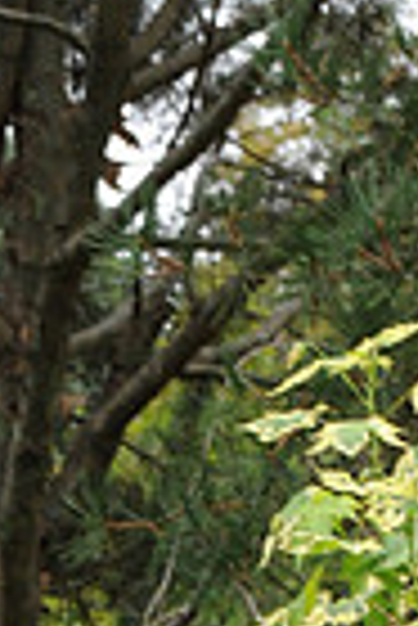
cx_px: -207
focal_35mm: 229
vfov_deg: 8.7
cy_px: 1094
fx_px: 3978
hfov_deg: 5.9
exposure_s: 1/80
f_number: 9
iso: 500
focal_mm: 55
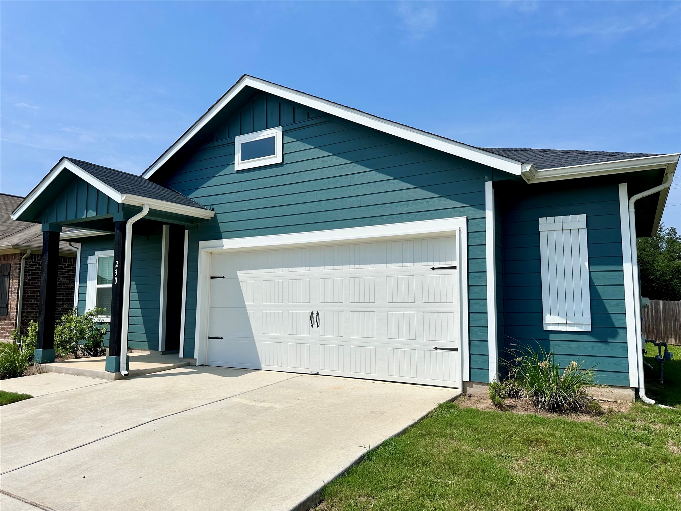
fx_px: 472
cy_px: 256
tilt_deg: +5.5
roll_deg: -0.4
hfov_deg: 71.6
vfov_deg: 56.8
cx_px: 340
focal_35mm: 24
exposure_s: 1/9709
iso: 80
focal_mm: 6.86
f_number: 1.78
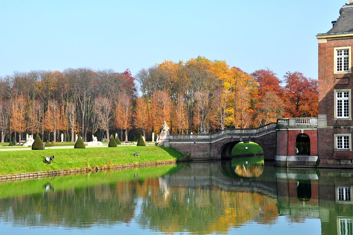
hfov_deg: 28.1
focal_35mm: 72
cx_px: 176
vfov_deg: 18.9
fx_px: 705
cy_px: 118
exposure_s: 1/200
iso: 200
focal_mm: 48
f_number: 10
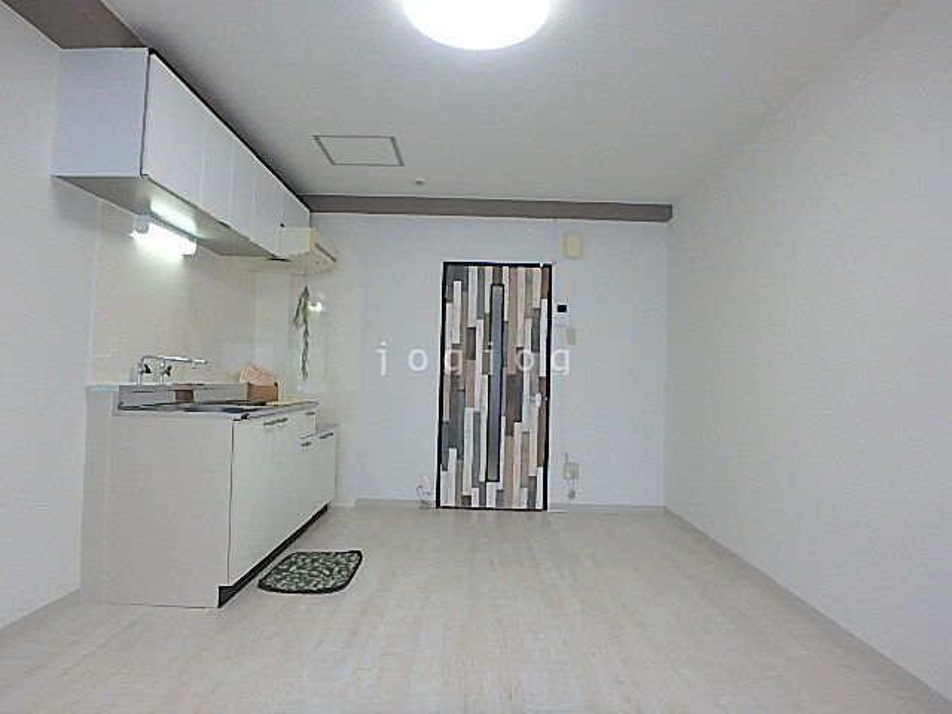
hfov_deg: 79.0
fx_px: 578
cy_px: 357
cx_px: 476
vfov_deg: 63.4
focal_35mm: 21
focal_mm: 3.7
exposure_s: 1/50
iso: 320
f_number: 3.5
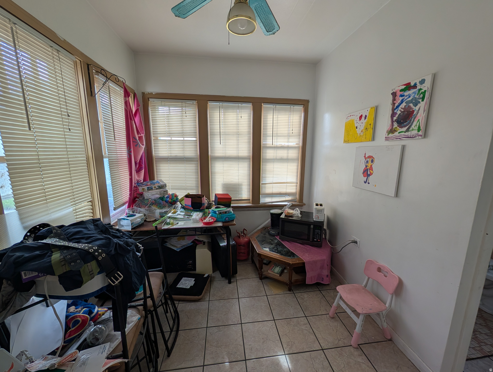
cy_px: 186
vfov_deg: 94.6
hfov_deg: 110.5
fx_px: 171
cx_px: 246
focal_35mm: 12
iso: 61
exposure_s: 1/127
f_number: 1.7
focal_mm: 2.02
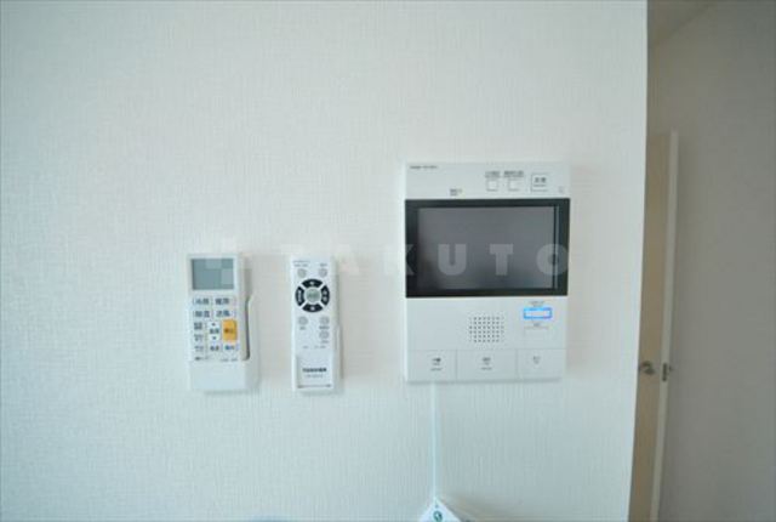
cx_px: 388
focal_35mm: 12
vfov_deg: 90.3
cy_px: 261
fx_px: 259
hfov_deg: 112.5
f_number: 6.3
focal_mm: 8
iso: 1600
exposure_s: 1/160
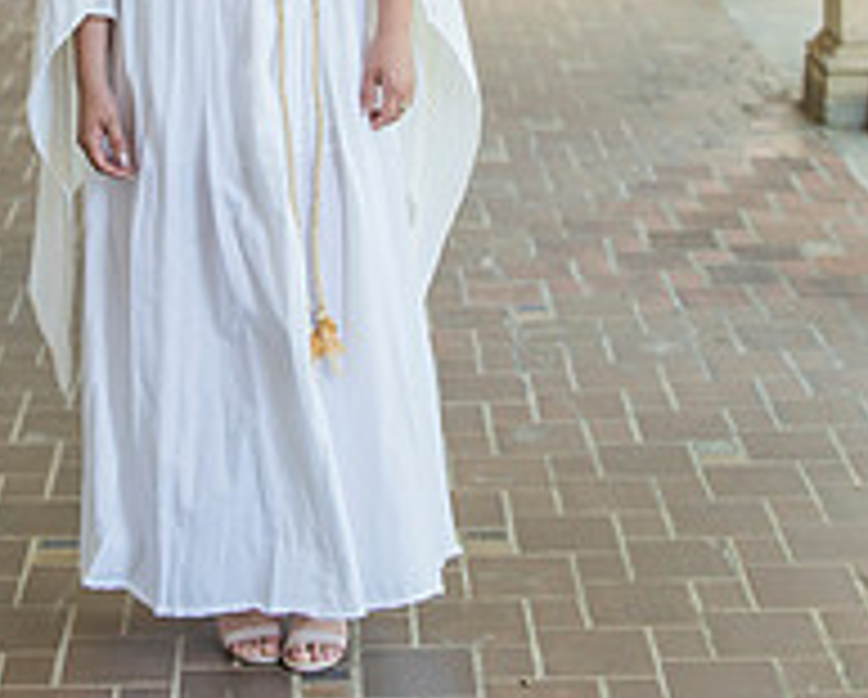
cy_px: -117
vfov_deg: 10.0
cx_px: 252
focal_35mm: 153
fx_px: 3936
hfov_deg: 12.6
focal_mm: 70
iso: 320
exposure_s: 1/200
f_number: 3.5
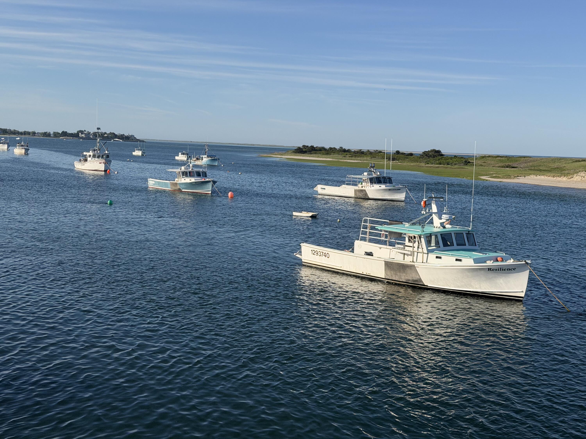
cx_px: 293
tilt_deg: -5.2
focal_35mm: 48
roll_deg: -1.8
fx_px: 813
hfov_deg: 39.7
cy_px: 220
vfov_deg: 30.3
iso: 64
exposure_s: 1/5587
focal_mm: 6.76
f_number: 1.78
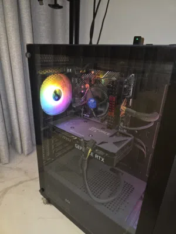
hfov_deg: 58.9
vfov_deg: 73.9
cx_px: 88
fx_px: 156
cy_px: 117
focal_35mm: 23
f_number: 1.7
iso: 1250
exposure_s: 1/15
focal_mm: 6.3
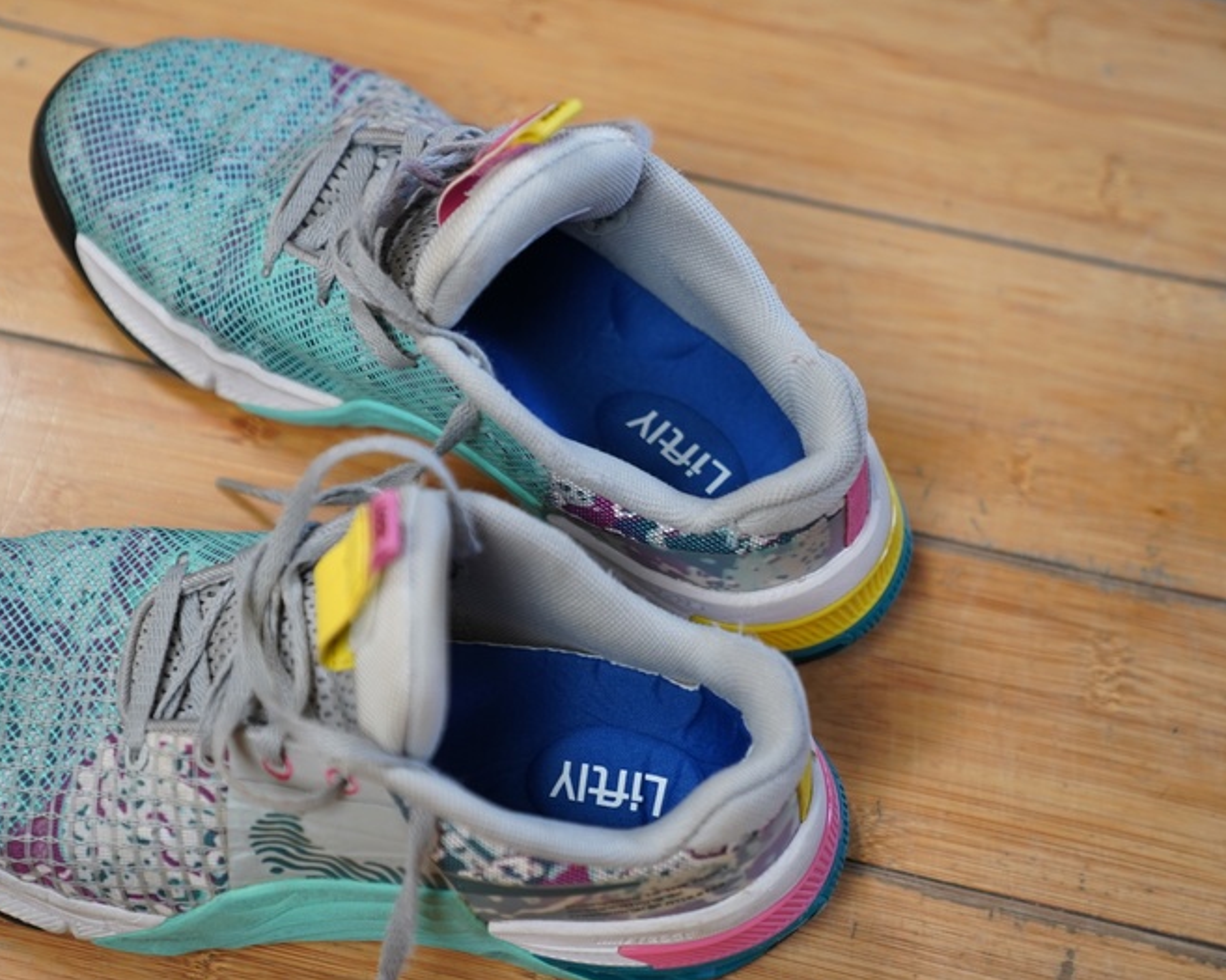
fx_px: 2901
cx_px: 513
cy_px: 486
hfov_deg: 23.8
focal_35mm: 80
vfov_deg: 19.2
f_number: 2.8
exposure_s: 1/200
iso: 500
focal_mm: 70
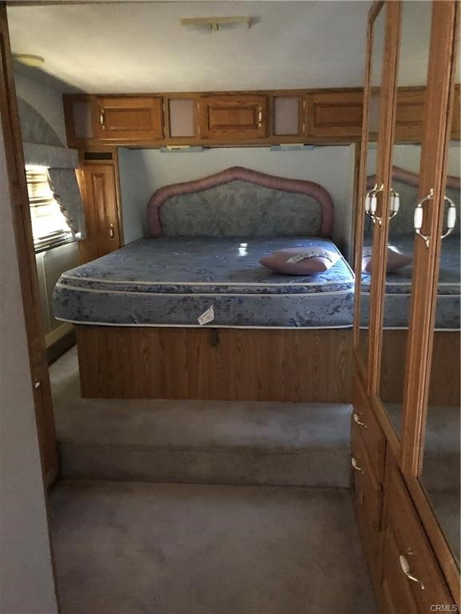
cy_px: 307
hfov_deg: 49.7
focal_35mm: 28
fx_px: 497
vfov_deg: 63.4
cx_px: 230
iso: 250
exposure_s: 1/4
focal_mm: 4
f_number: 1.8
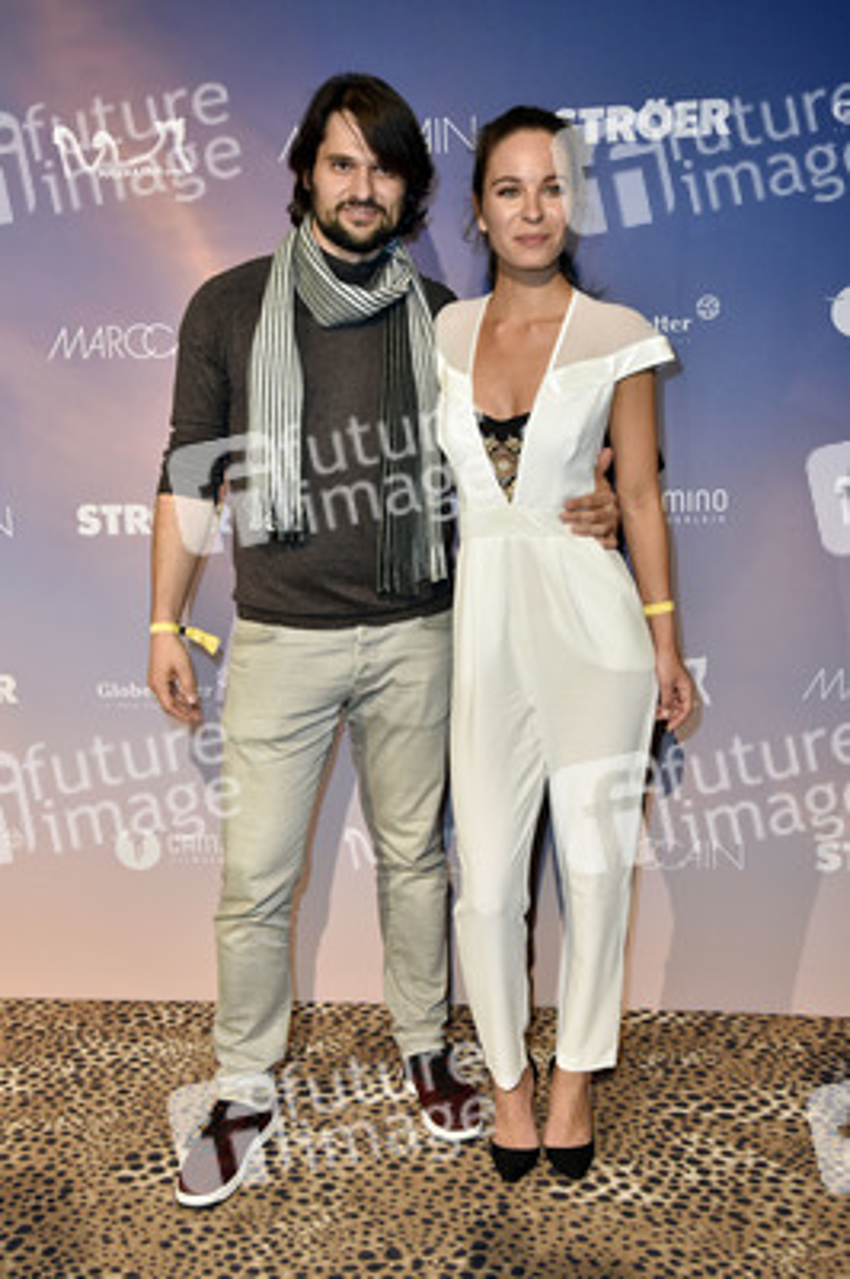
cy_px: 640
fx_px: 1348
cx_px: 425
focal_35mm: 38
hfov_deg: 35.0
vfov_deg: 50.7
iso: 1100
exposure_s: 1/125
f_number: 5.6
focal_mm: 38
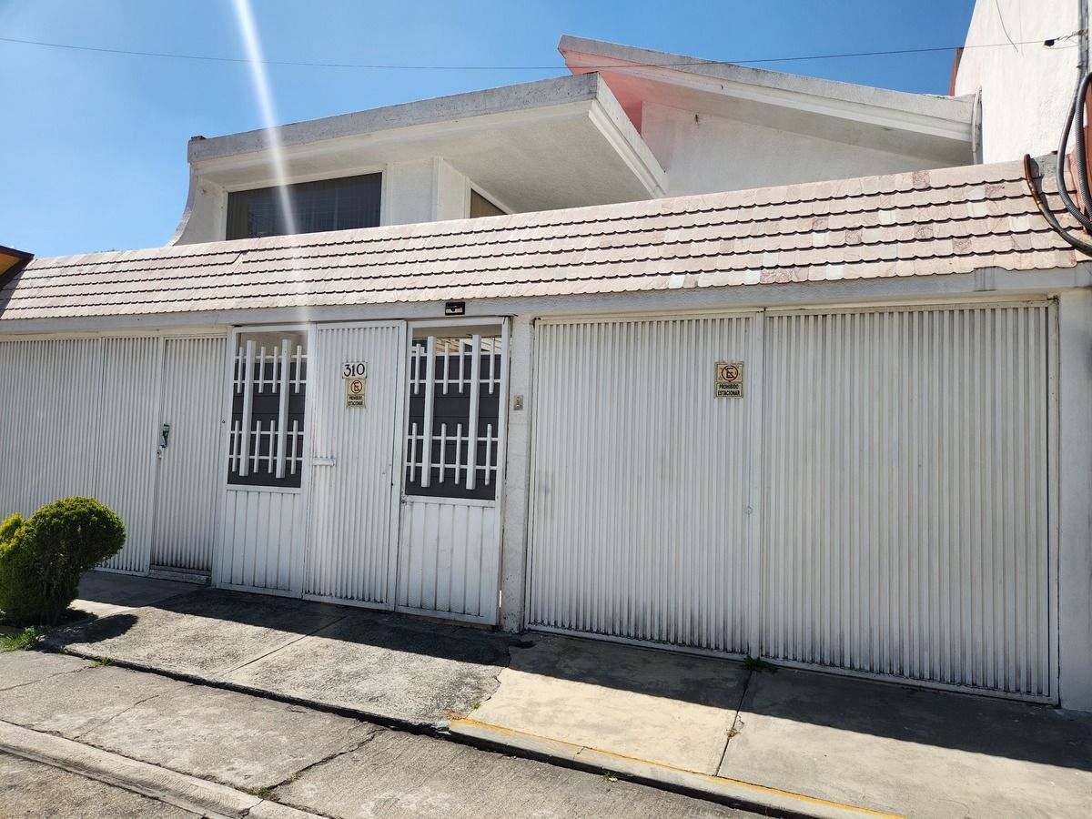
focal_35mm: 23
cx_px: 546
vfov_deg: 58.9
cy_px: 410
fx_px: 726
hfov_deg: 73.9
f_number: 1.8
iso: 20
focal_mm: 5.4
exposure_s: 1/1746
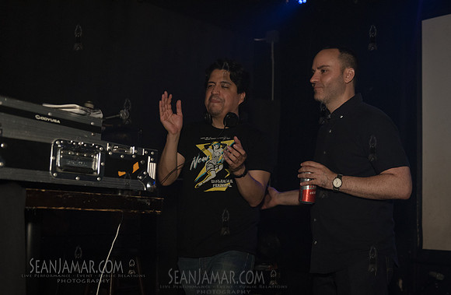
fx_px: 559
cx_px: 264
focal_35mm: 45
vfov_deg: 29.5
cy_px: 177
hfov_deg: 43.8
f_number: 3.5
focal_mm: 38
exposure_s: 1/250
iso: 2000
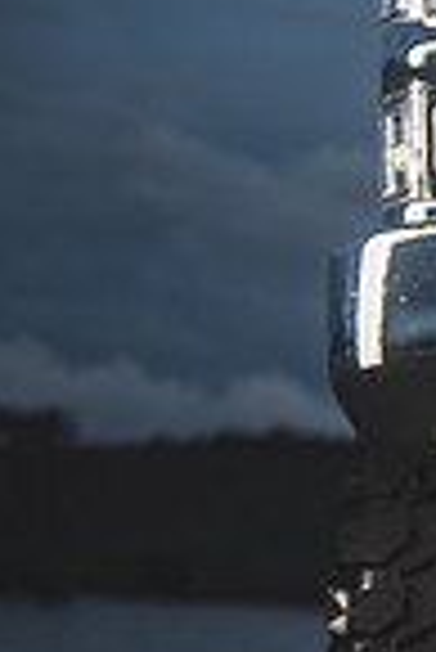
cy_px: 741
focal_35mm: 172
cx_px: 1317
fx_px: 3117
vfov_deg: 11.7
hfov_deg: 7.1
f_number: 2.8
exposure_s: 1/500
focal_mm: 40
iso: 100
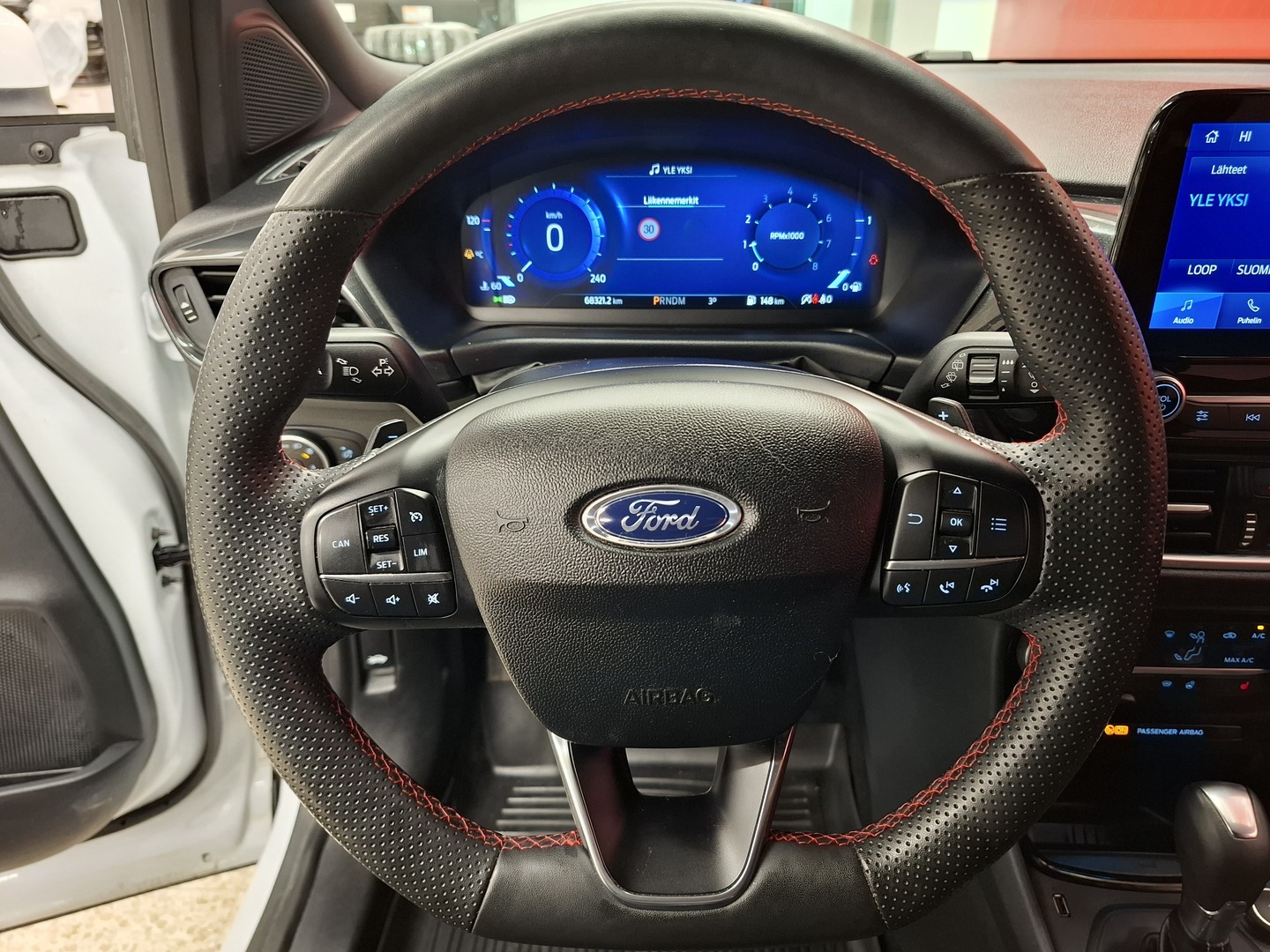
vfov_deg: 58.9
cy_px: 476
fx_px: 844
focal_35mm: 23
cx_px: 635
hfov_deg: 73.9
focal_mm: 5.54
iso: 320
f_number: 1.8
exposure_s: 1/24
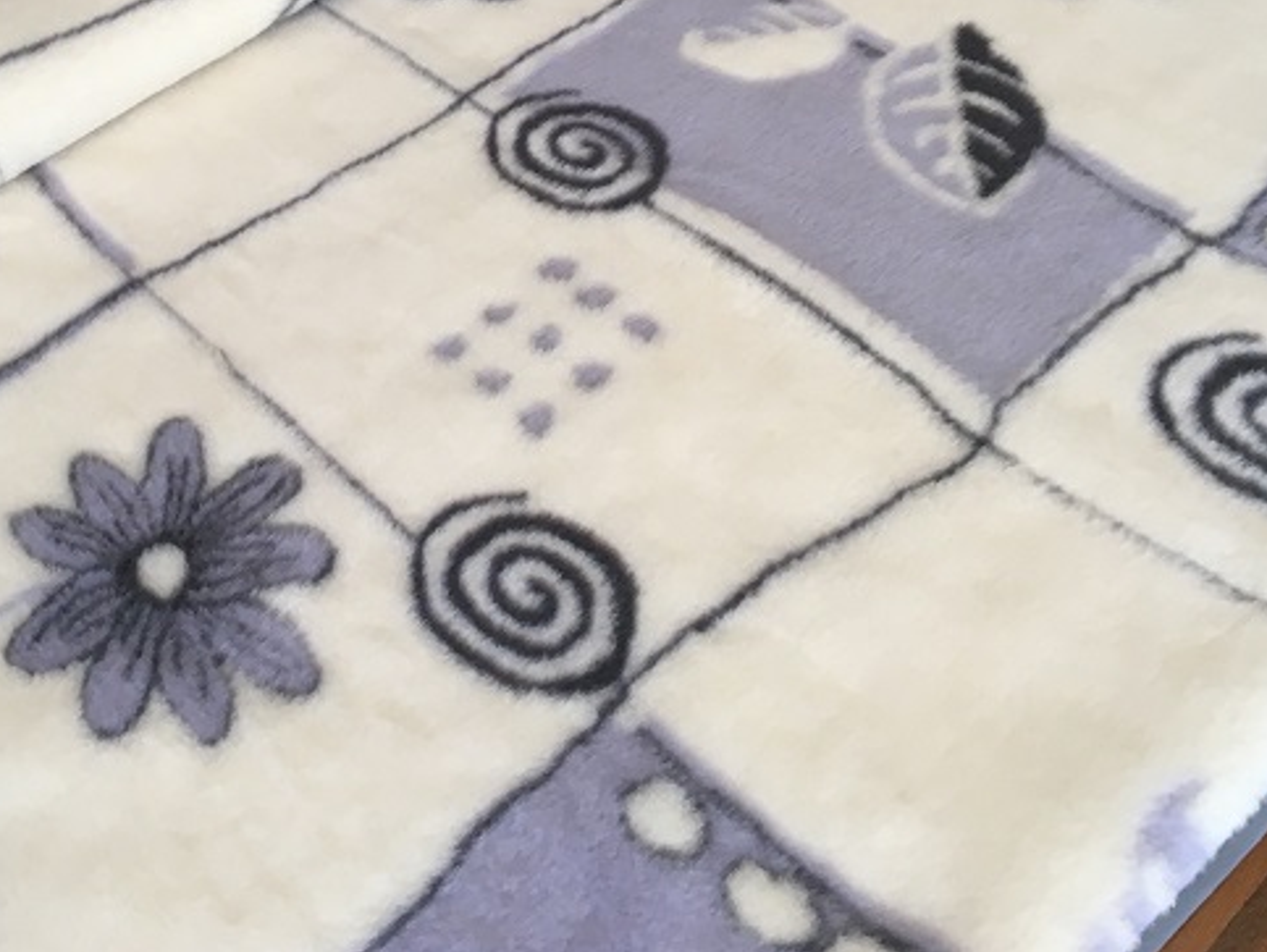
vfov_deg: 29.8
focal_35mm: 48
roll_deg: +11.7
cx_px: 449
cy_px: 233
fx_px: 1758
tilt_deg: -42.0
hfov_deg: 39.3
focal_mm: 4.15
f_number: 2.2
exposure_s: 1/33
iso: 32
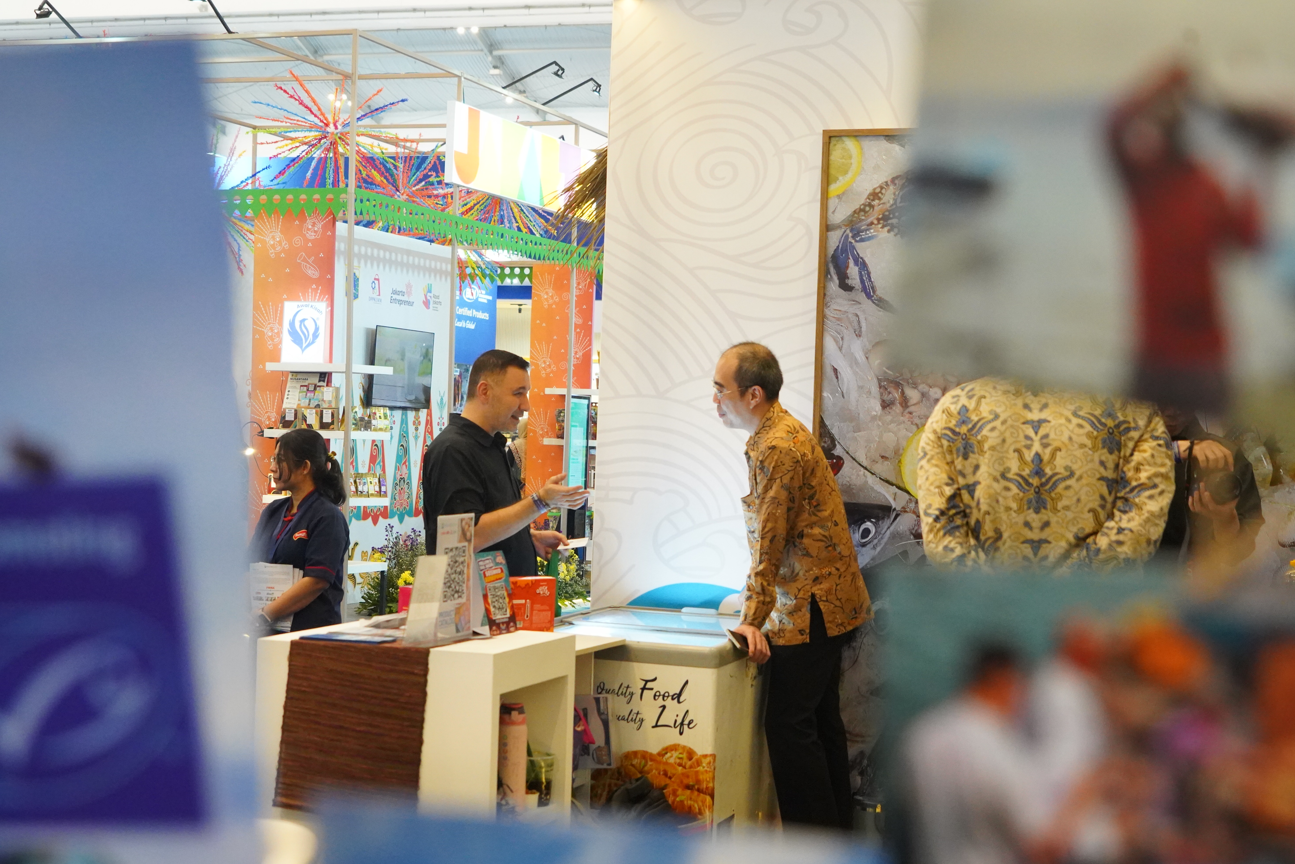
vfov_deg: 24.2
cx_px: 659
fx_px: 2014
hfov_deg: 35.6
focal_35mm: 56
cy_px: 439
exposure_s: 1/125
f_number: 5.6
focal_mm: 55
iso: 10000
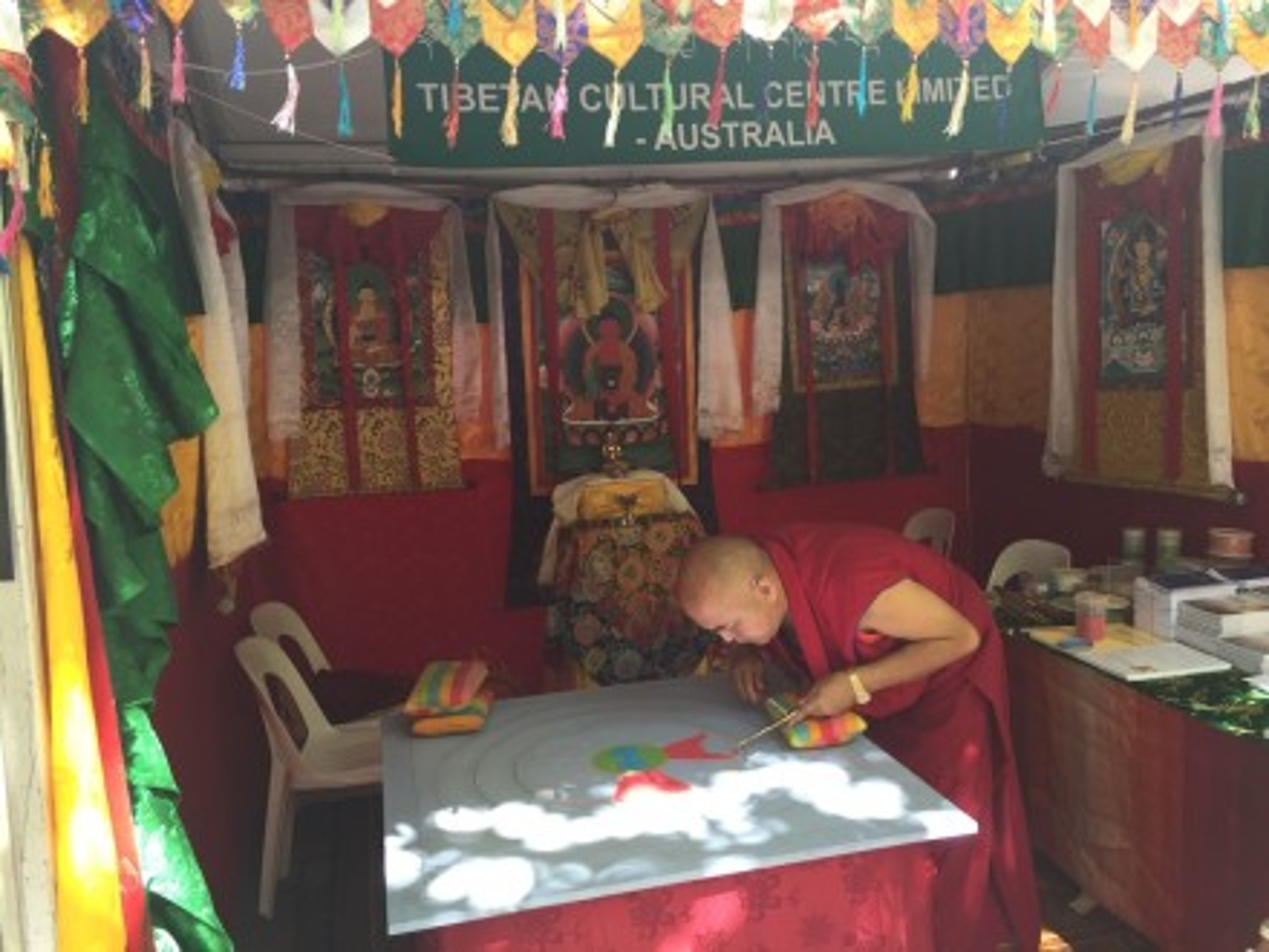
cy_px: 476
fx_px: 1063
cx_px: 634
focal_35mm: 29
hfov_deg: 61.7
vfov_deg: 48.2
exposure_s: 1/108
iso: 32
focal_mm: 4.15
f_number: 2.2
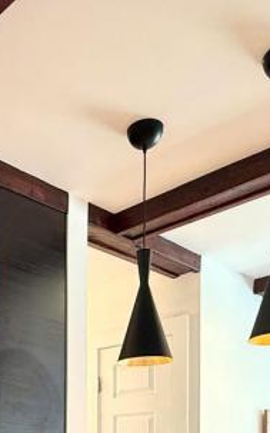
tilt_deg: -0.5
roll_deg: -0.3
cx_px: -10
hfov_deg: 25.8
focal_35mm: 47
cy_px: 467
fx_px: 554
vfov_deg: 36.6
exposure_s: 1/60
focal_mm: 2.22
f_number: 2.2
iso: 200
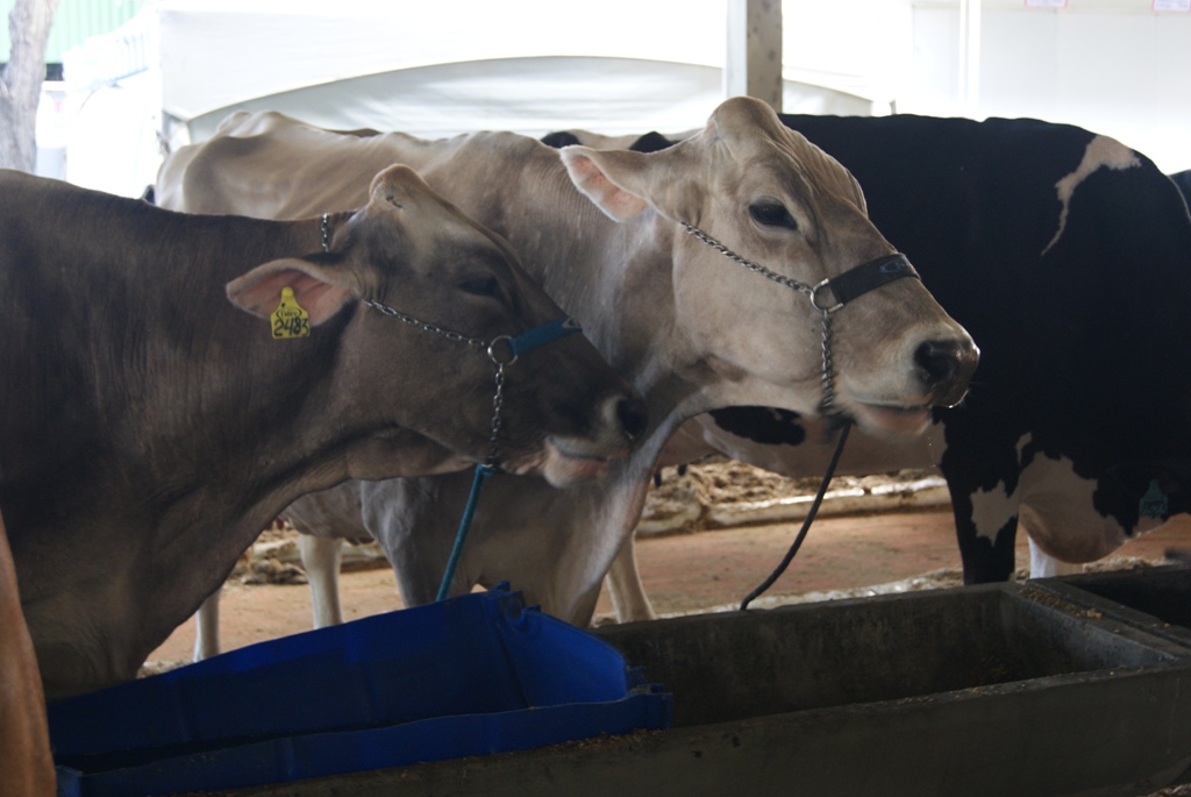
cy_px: 398
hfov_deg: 37.8
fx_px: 1739
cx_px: 596
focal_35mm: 52
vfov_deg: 25.8
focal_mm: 35
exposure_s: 1/15
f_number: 5
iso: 400
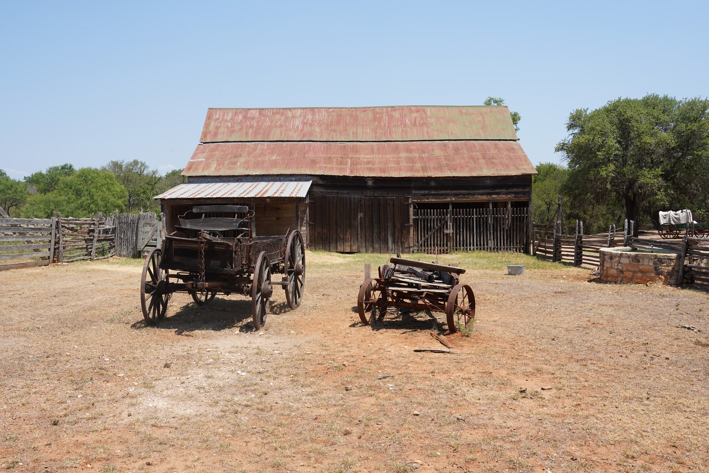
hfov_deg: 55.8
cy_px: 236
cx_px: 354
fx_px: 670
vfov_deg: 38.9
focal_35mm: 34
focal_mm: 34
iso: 100
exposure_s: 1/100
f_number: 13
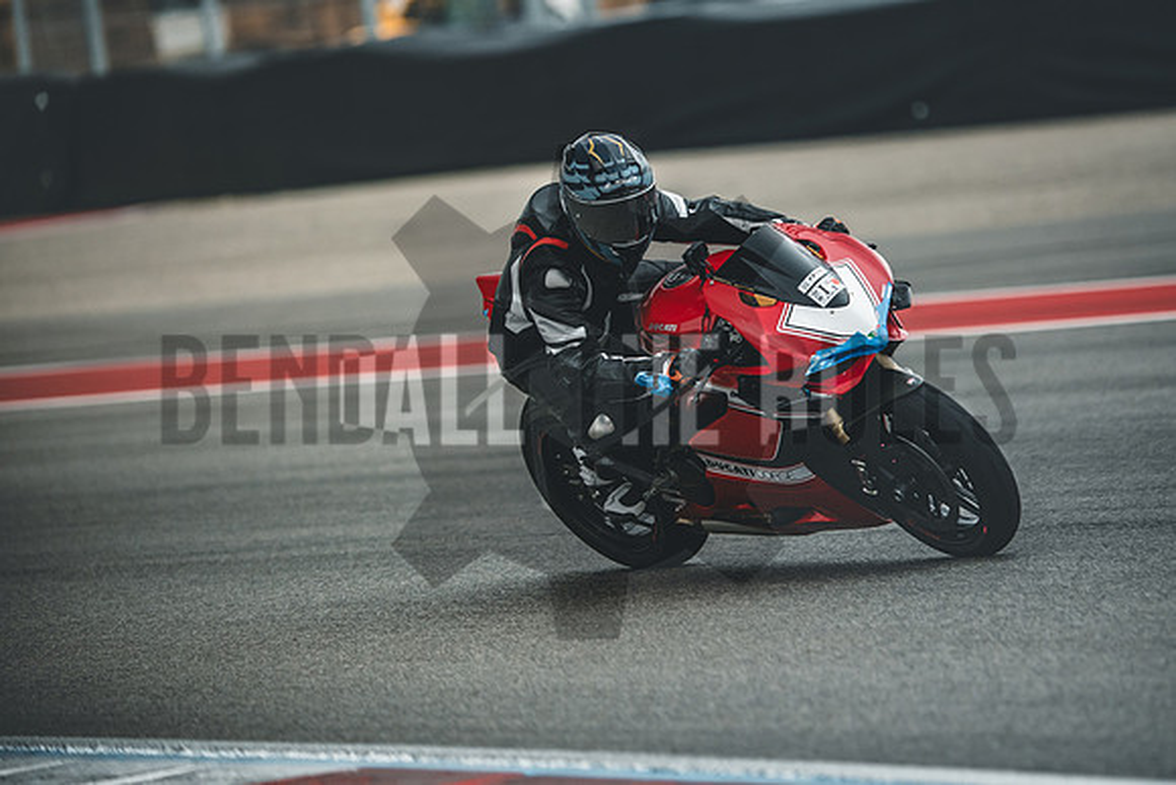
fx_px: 9802
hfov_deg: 6.9
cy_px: 392
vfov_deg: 4.6
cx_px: 588
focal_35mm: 300
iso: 800
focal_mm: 200
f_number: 2
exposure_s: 1/3200
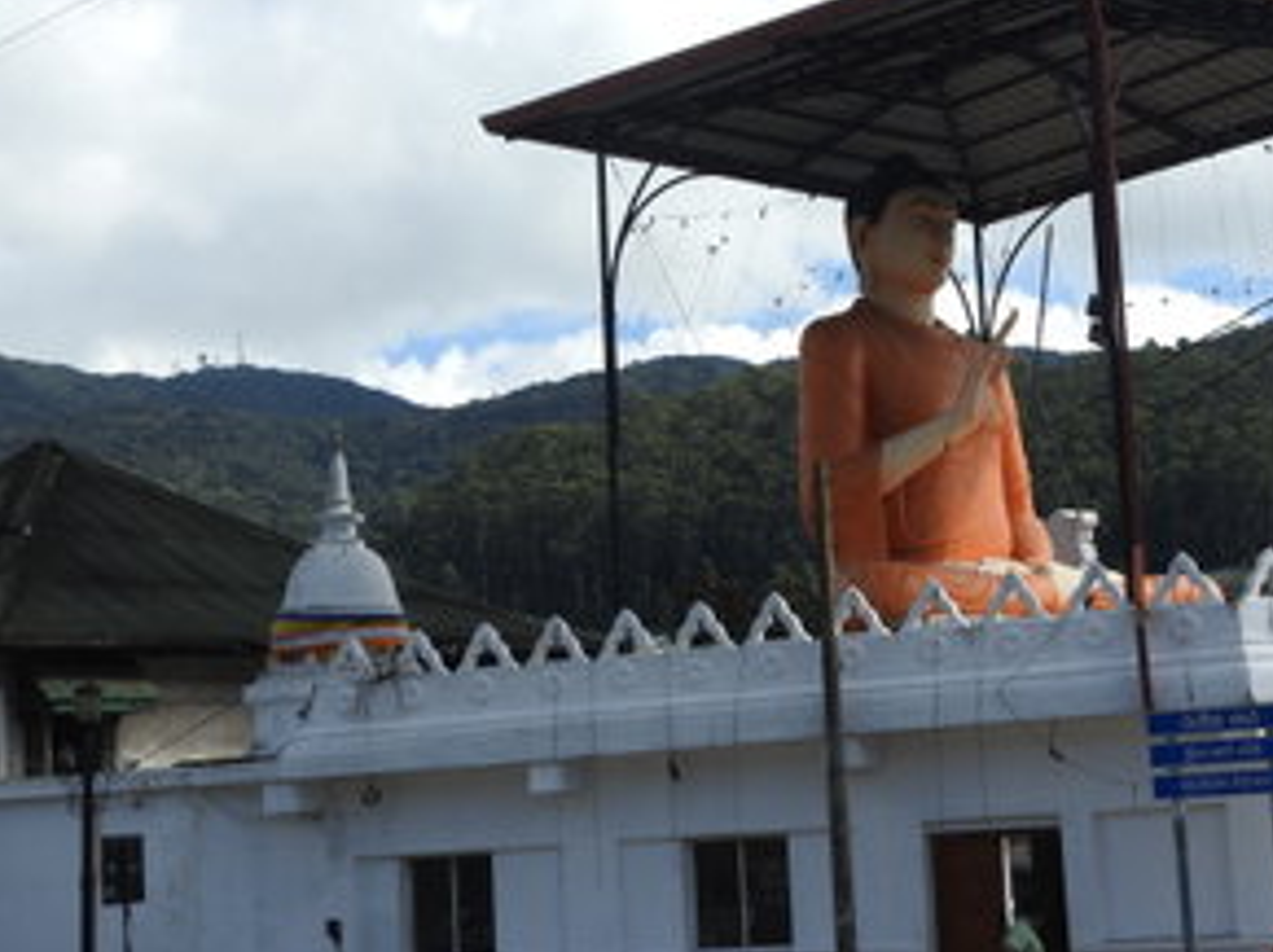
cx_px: 874
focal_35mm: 69
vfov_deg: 21.2
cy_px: 355
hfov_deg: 28.0
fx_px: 2535
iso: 100
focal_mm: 9
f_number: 4
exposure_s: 1/800
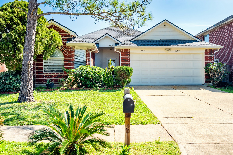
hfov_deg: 61.9
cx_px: 116
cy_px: 78
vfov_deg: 43.6
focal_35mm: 30
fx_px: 194
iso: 100
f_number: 4
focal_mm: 30
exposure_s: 1/640
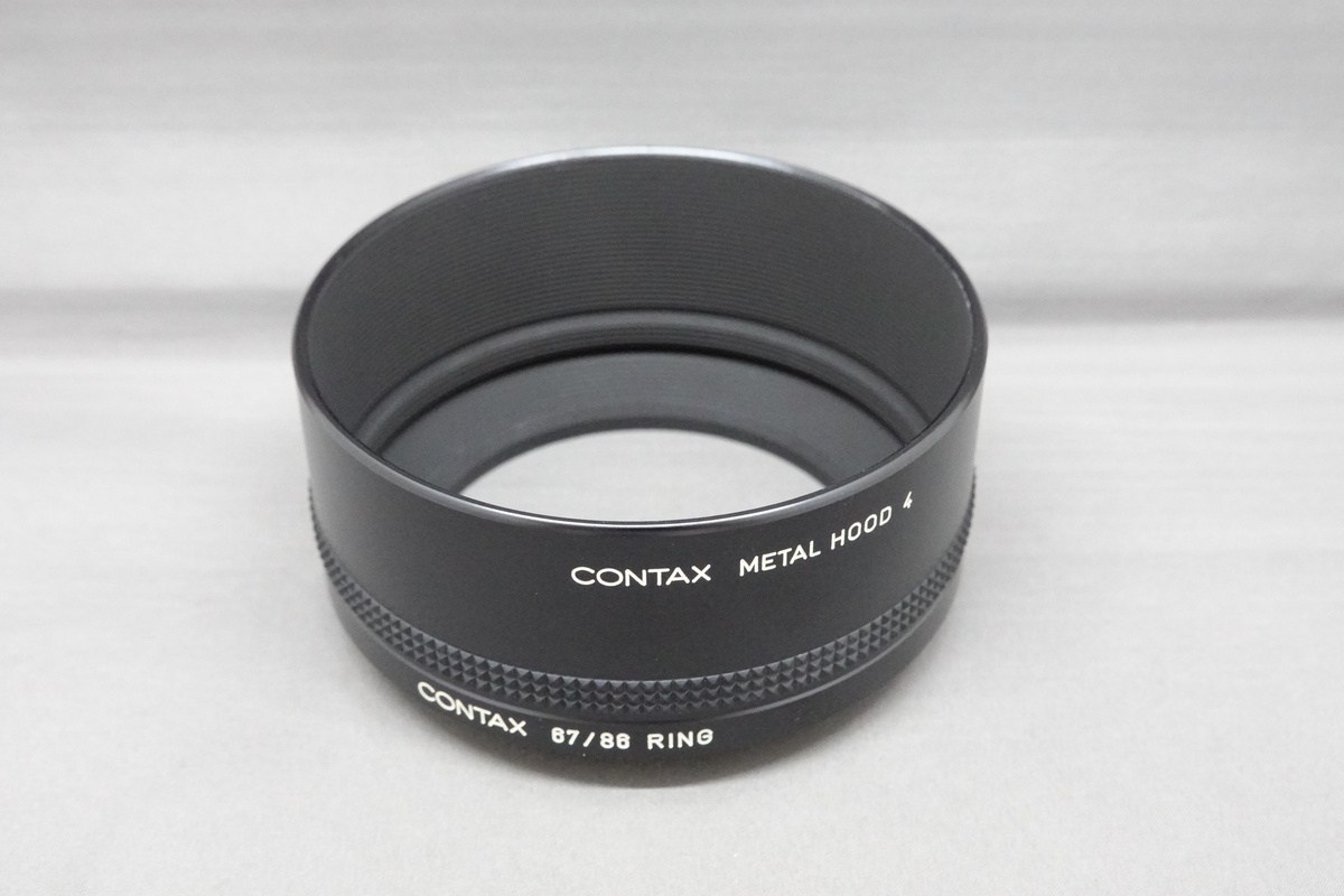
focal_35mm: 48
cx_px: 672
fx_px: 1792
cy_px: 448
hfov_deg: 41.1
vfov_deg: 28.1
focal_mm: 18.24
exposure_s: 1/50
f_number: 5.6
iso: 4000
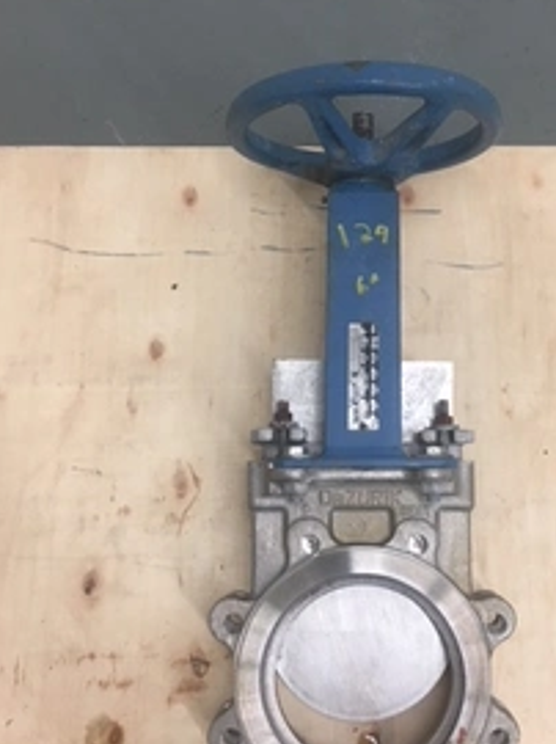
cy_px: 355
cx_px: 341
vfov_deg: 43.9
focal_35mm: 43
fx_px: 922
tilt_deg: -74.6
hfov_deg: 33.4
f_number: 2.2
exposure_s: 1/30
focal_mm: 4.15
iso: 80
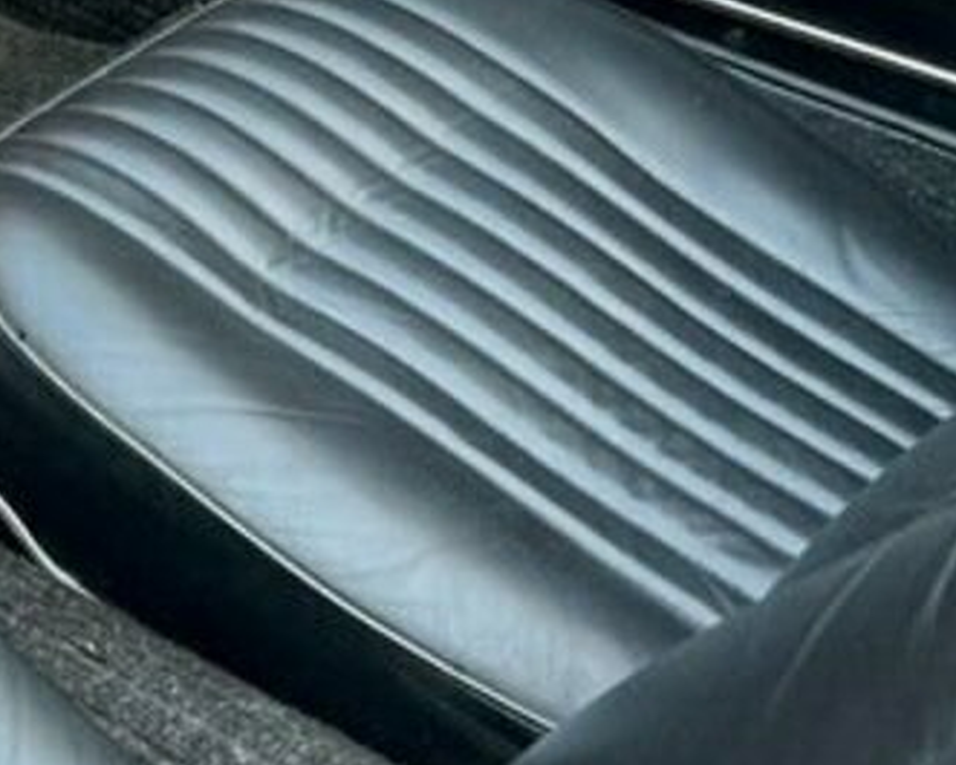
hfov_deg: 19.6
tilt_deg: -32.0
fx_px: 2604
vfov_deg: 16.5
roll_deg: -3.6
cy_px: 104
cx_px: -170
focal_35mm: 92
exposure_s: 1/89
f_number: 1.5
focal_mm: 5.7
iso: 125
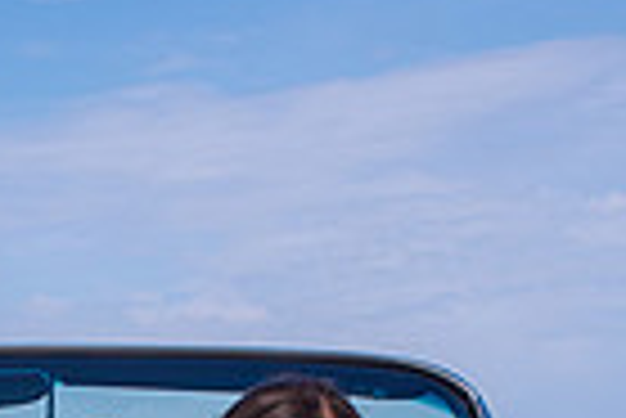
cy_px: 694
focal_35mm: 209
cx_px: -14
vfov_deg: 6.5
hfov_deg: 9.8
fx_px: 3638
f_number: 13
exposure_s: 1/200
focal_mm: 50
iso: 100
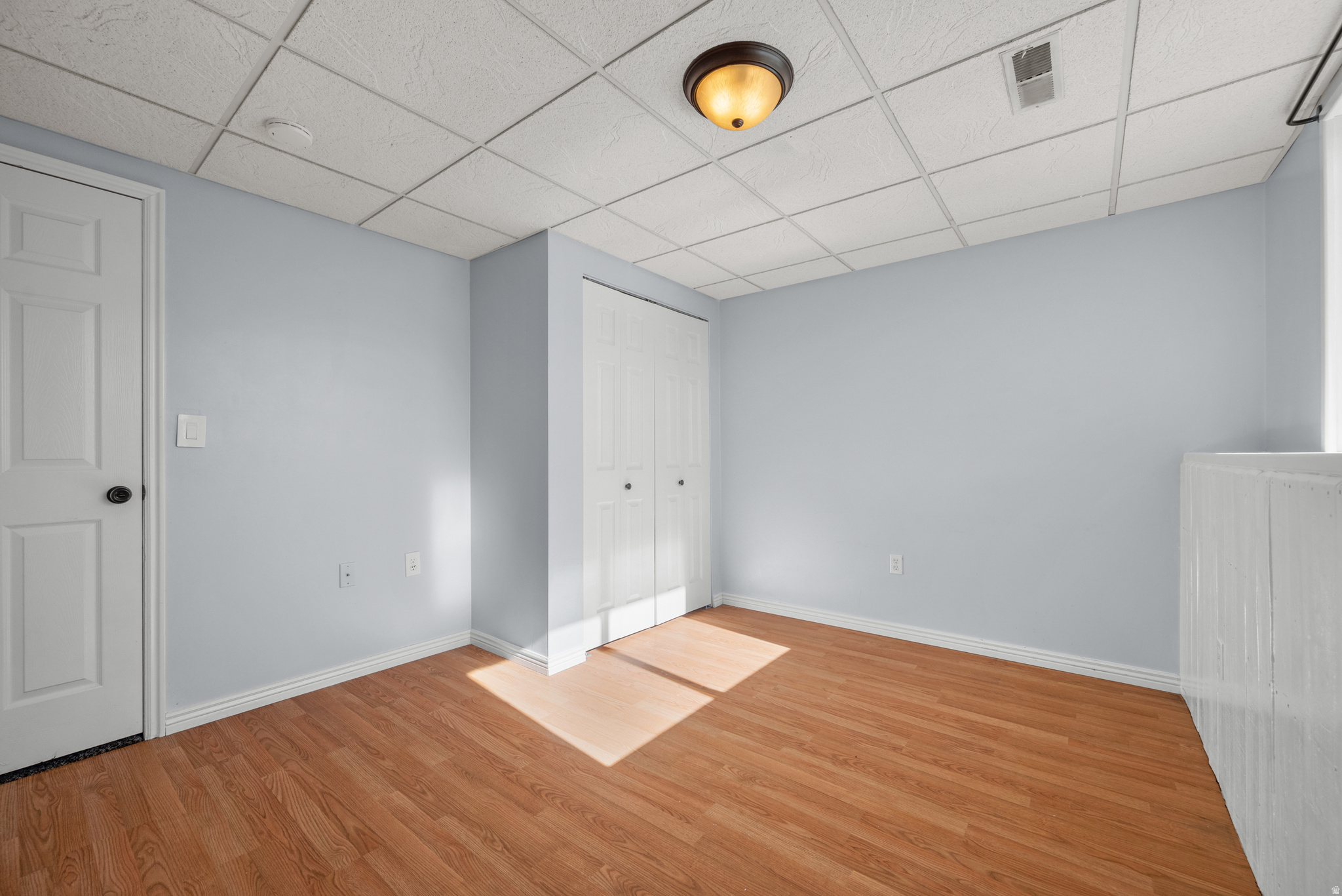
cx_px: 671
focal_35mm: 14
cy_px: 448
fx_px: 522
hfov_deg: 104.2
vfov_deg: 81.3
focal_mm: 14
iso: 500
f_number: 8
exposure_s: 1/30
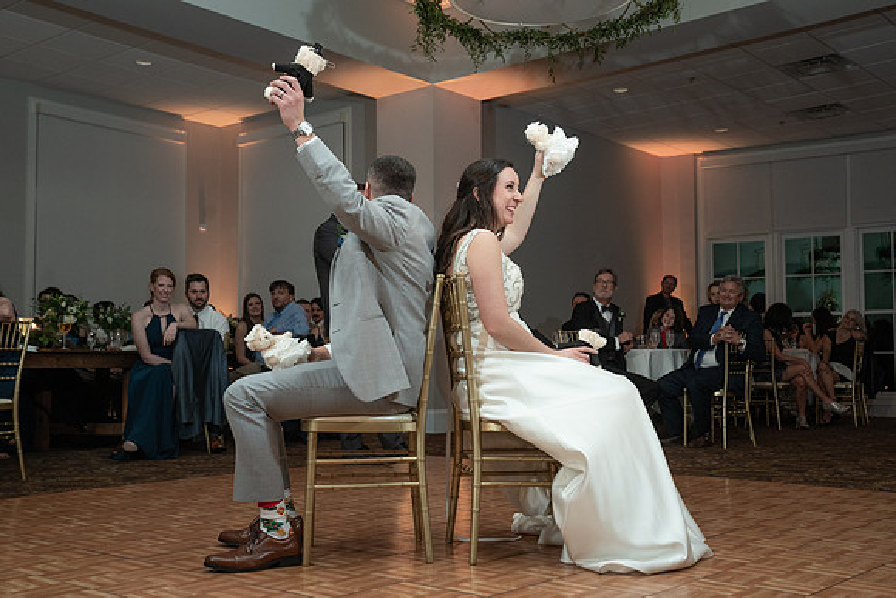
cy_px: 303
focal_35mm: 40
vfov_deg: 33.5
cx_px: 442
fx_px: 992
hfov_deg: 48.6
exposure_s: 1/200
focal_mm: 39
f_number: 5.6
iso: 2000
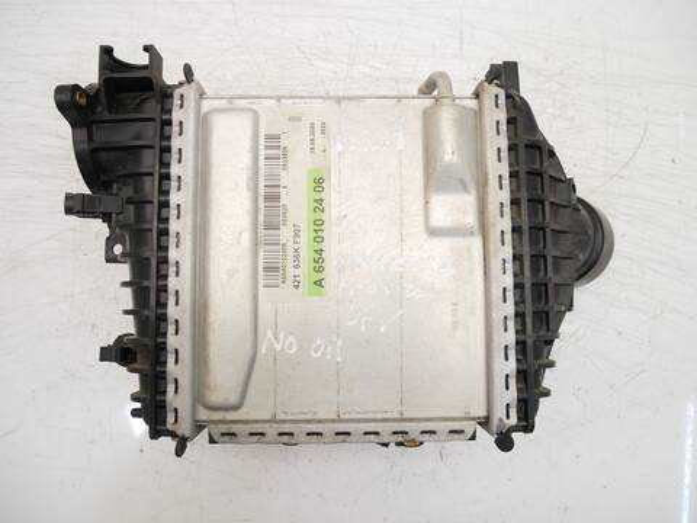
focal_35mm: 24
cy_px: 262
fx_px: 483
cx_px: 348
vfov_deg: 56.8
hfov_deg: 71.6
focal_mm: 12
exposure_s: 1/60
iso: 400
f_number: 3.5
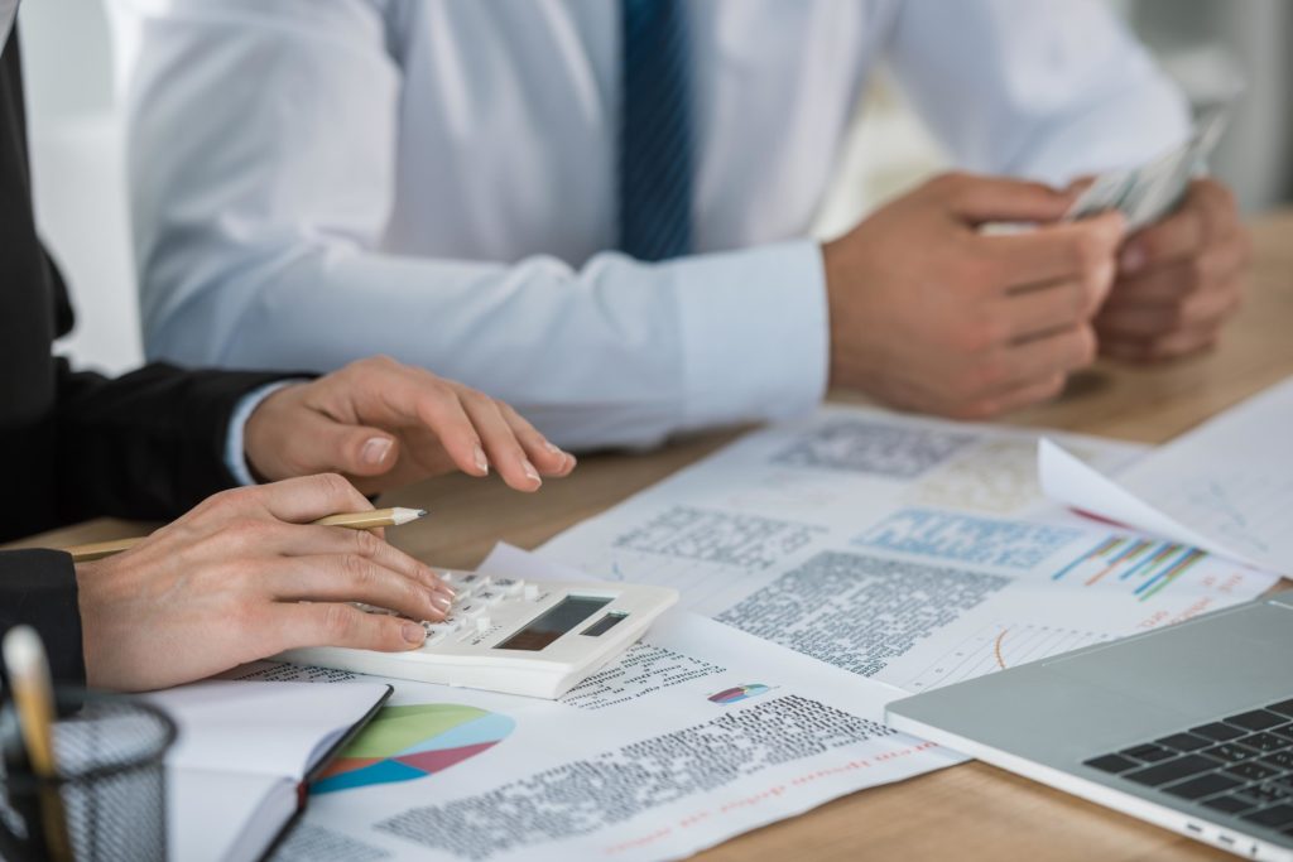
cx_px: 646
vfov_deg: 9.5
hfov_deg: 14.2
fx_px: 5208
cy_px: 431
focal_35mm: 145
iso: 100
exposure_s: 1/200
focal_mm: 145
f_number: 3.5
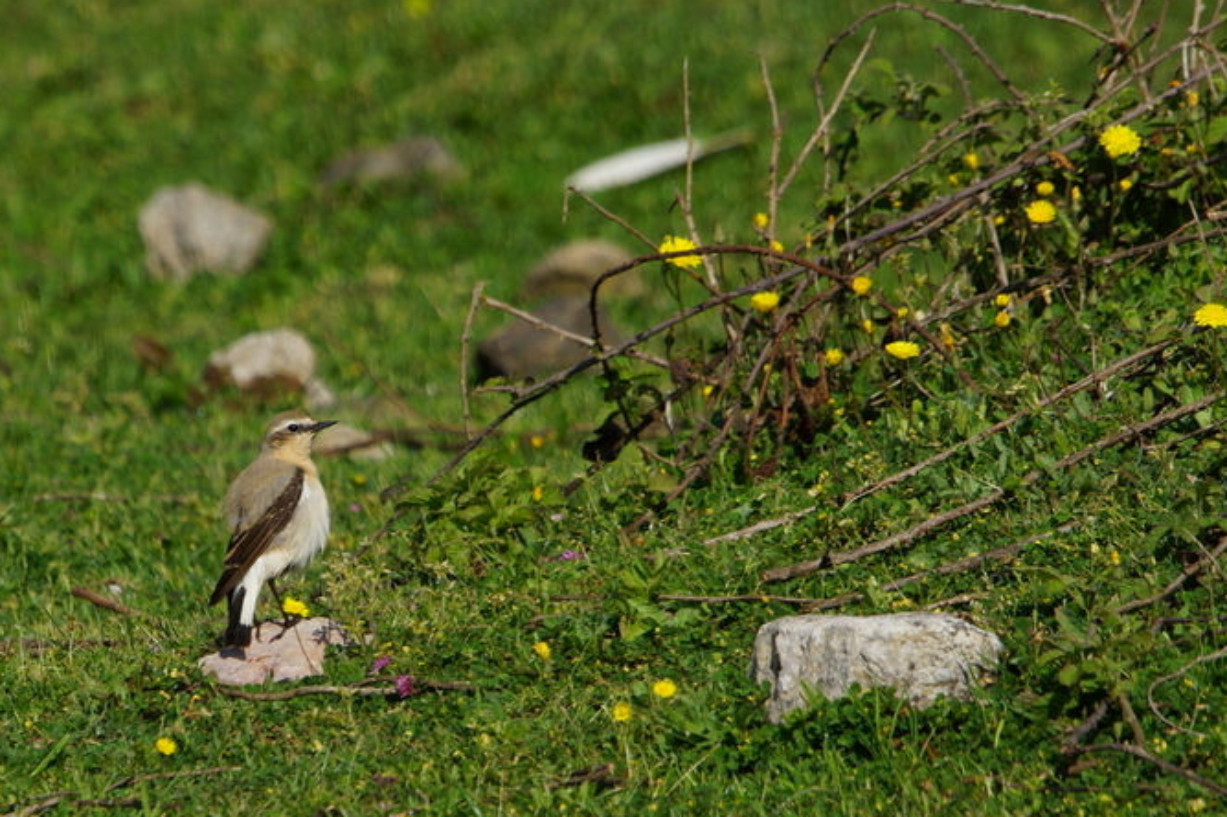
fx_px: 22965
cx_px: 647
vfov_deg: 2.0
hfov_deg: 3.1
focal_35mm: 674
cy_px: 437
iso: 125
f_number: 8
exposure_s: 1/500
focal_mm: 400
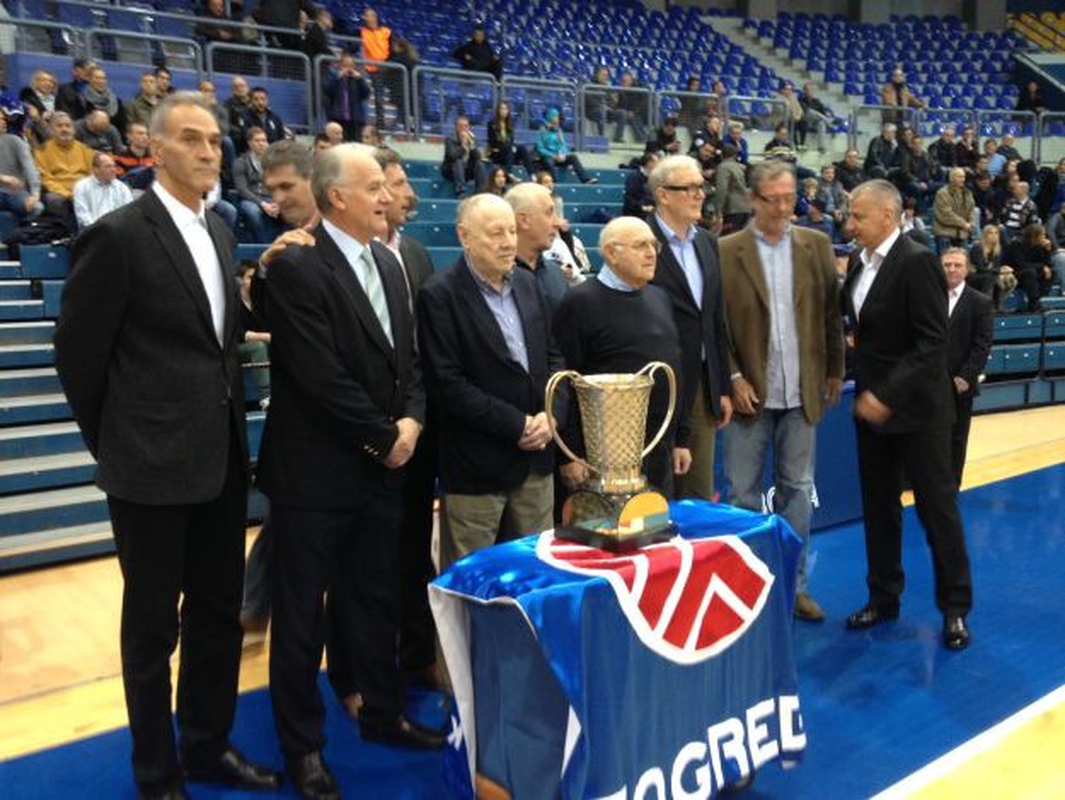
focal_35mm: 35
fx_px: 1077
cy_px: 400
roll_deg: +1.7
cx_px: 532
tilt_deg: -10.2
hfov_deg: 52.6
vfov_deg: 40.7
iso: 100
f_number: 2.4
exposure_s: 1/20
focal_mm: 4.28
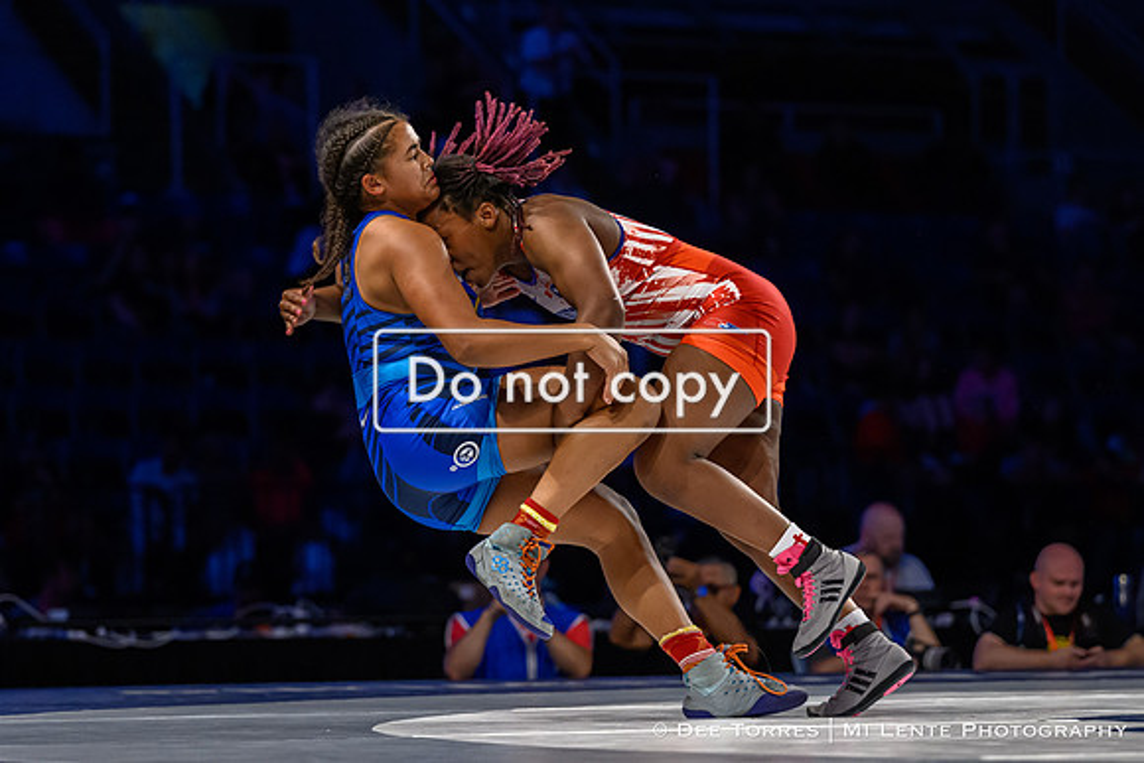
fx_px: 5153
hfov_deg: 12.7
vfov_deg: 8.5
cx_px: 471
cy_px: 443
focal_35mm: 162
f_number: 2.8
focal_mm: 110
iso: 4000
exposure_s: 1/800
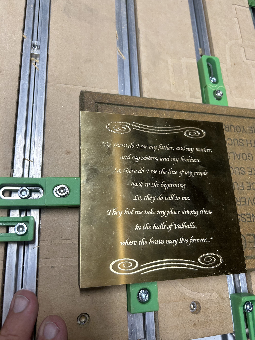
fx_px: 255
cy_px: 170
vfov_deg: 67.3
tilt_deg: -66.9
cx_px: 128
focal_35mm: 26
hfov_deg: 53.1
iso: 100
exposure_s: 1/120
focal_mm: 5.7
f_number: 1.5
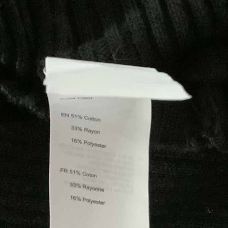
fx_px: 619
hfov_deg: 20.8
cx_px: 164
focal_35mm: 83
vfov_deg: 20.5
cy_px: 203
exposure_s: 1/17
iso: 800
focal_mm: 3.3
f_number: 2.4
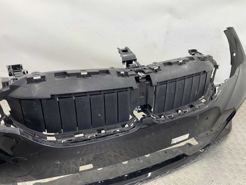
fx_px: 206
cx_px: 123
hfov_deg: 61.7
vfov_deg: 48.2
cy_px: 92
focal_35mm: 29
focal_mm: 3
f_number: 1.8
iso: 40
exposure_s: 1/120
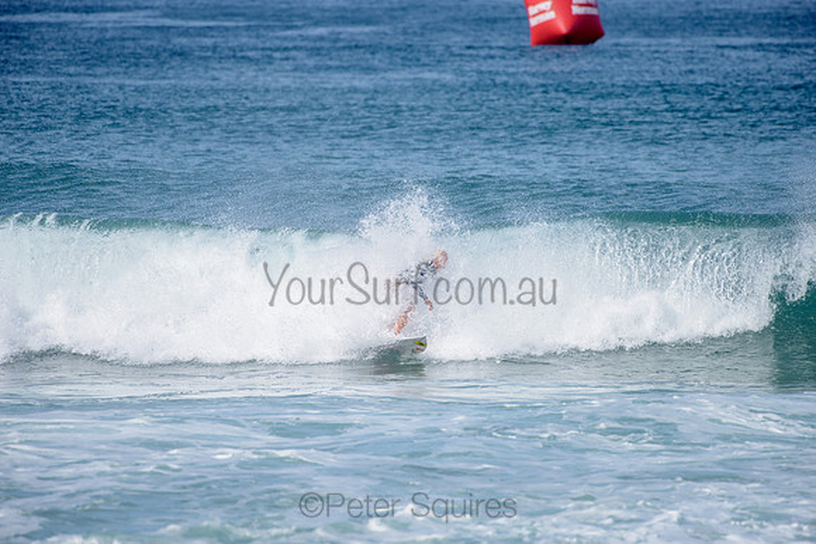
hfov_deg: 4.1
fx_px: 11335
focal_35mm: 500
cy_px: 272
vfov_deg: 2.8
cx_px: 408
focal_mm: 500
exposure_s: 1/2500
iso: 250
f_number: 6.3
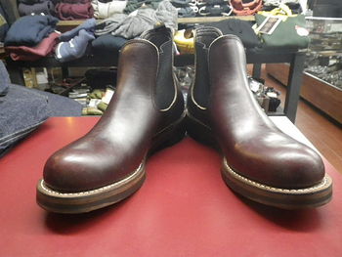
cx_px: 171
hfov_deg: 63.4
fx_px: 277
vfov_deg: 49.8
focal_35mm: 28
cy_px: 128
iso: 800
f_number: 3.5
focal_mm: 5
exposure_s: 1/25
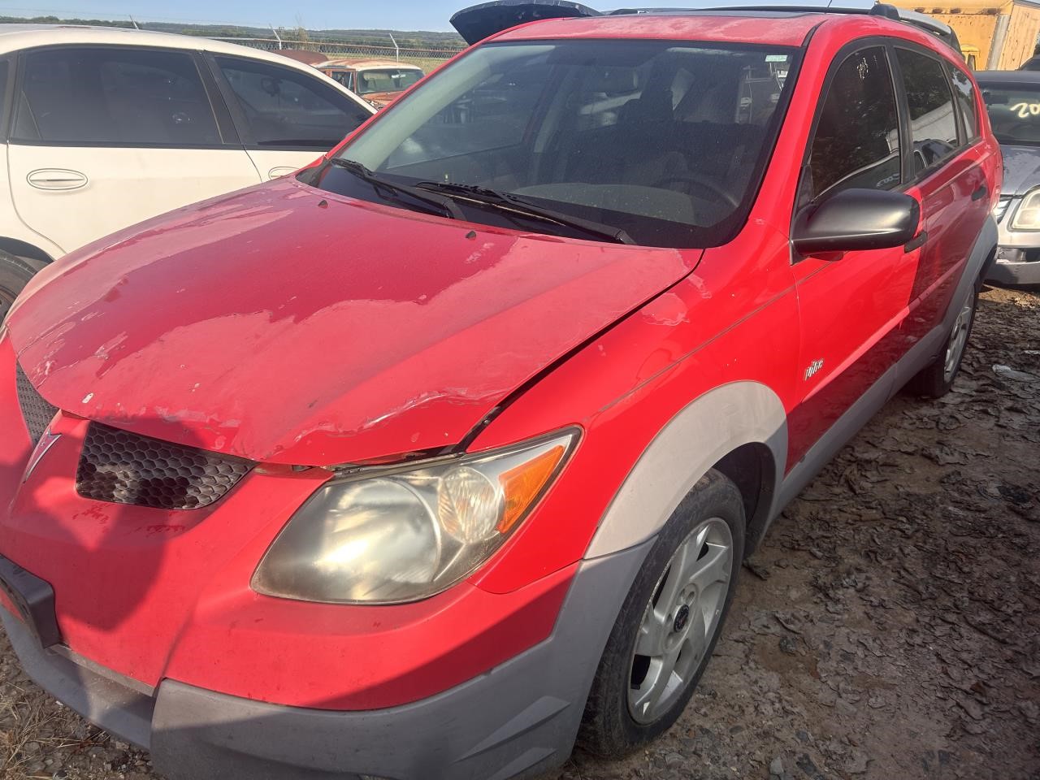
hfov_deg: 67.3
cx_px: 520
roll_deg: -2.4
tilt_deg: -22.6
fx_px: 781
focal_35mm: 26
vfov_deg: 53.1
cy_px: 390
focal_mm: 5.7
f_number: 1.5
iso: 50
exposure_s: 1/1901
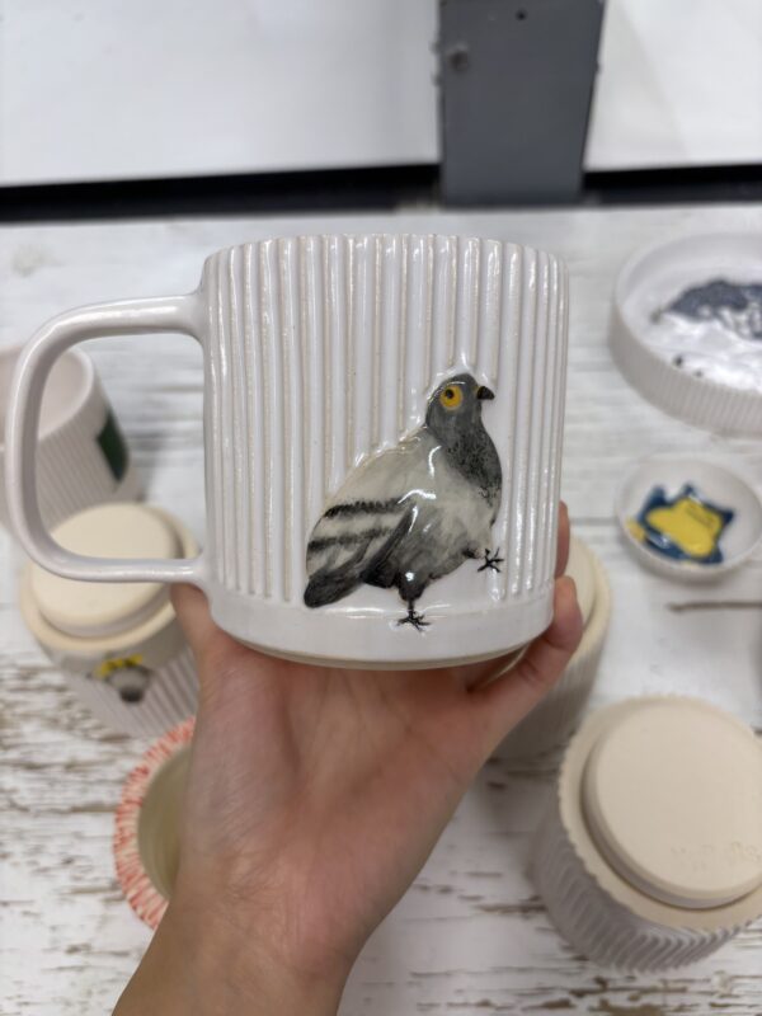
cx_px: 381
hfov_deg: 53.1
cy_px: 508
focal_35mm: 26
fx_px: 763
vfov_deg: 67.3
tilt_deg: -50.8
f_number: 1.6
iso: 80
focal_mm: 5.96
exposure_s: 1/120
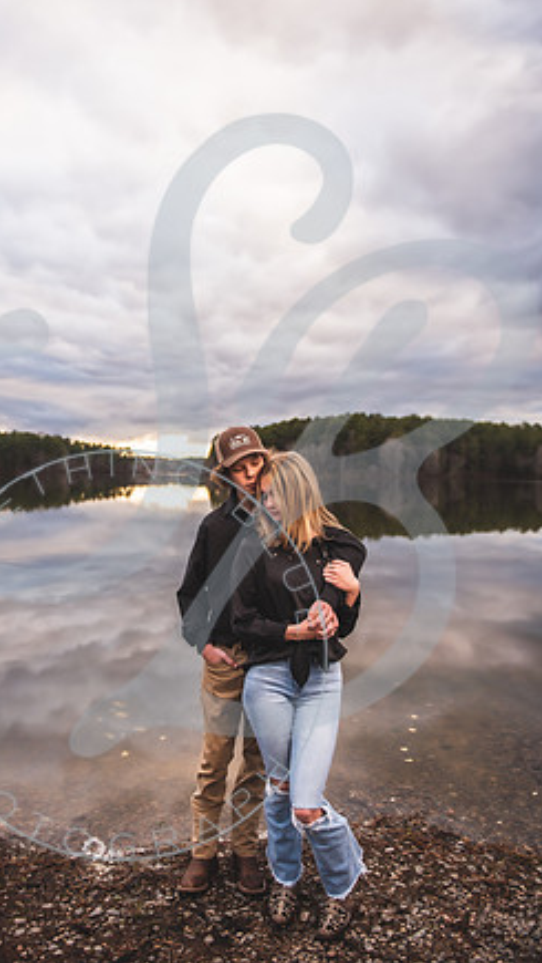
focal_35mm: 26
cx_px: 221
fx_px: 664
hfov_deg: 44.2
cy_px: 487
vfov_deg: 71.9
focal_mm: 24
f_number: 2.8
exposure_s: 1/500
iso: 100
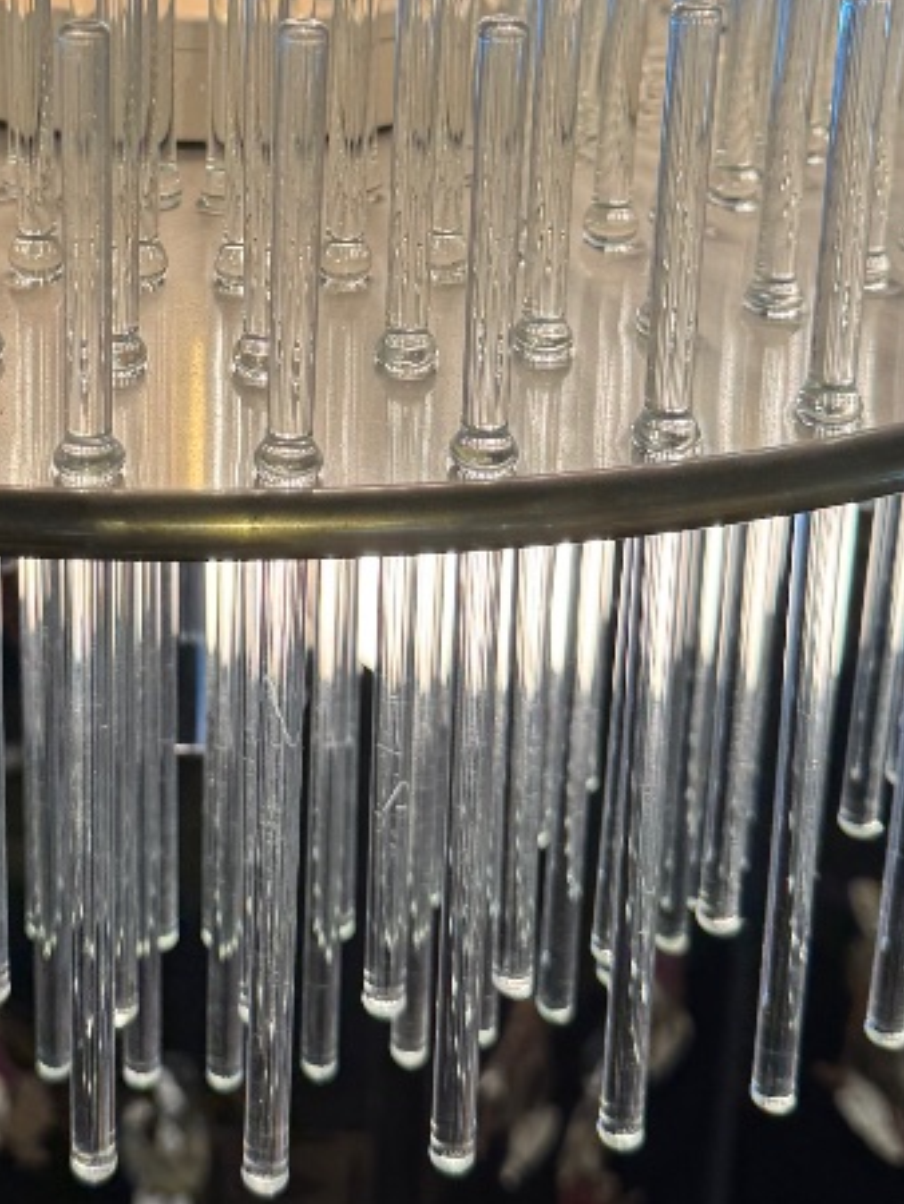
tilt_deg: -19.3
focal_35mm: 64
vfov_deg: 29.5
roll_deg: -0.6
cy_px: 230
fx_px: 2226
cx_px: 168
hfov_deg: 22.6
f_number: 1.78
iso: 64
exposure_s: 1/182
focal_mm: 6.76
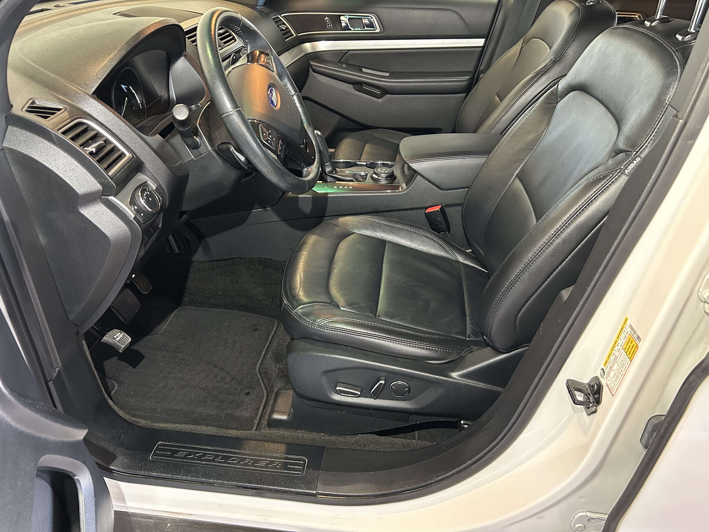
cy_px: 266
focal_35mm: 26
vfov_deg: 53.1
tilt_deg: -32.3
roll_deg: -1.0
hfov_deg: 67.3
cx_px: 354
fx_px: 533
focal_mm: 5.7
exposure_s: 1/40
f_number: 1.5
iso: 500
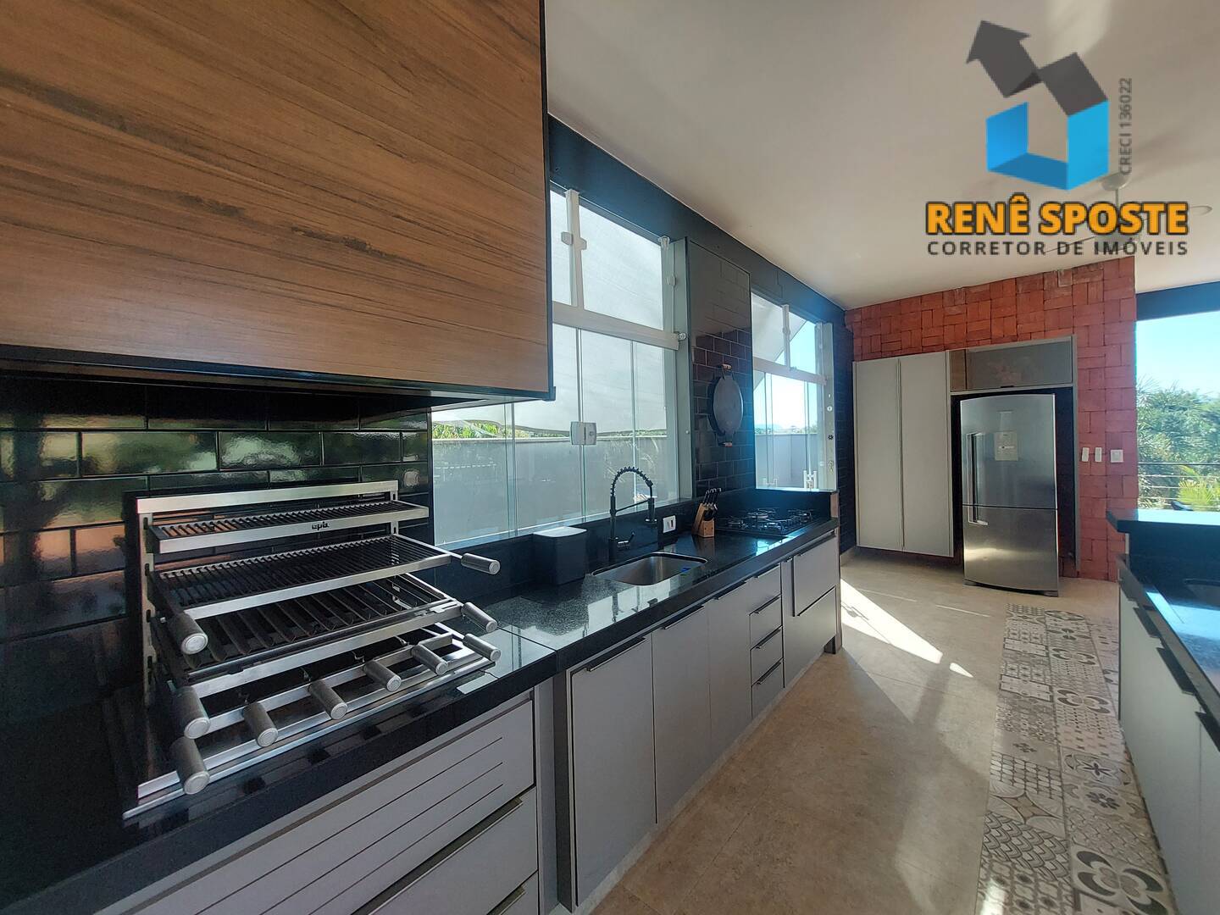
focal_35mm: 13
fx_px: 458
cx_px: 610
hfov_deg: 106.2
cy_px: 458
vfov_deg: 89.9
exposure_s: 1/148
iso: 40
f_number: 2.2
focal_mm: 1.74
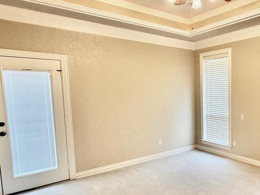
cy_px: 111
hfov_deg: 55.1
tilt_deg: -5.3
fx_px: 218
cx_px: 224
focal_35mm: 29
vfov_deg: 48.1
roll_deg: +0.9
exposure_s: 1/60
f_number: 2.2
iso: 160
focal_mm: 2.22
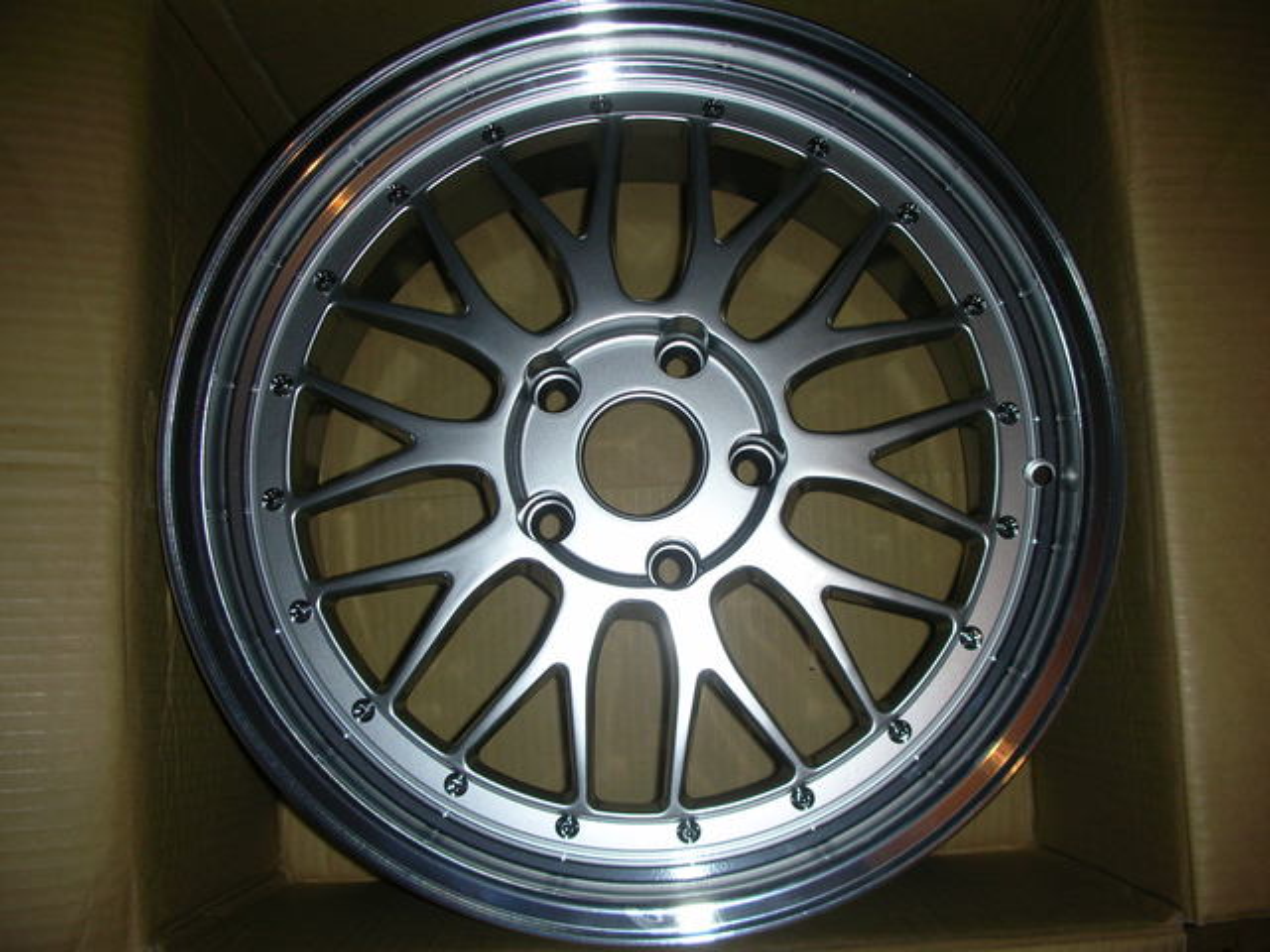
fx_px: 1284
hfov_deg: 52.6
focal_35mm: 35
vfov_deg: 40.7
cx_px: 635
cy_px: 476
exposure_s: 1/60.1
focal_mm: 5.8
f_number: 3
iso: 50
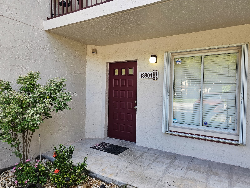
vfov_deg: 58.9
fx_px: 166
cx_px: 125
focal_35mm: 23
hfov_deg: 73.9
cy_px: 94
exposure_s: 1/180
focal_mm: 6.3
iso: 32
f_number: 1.7
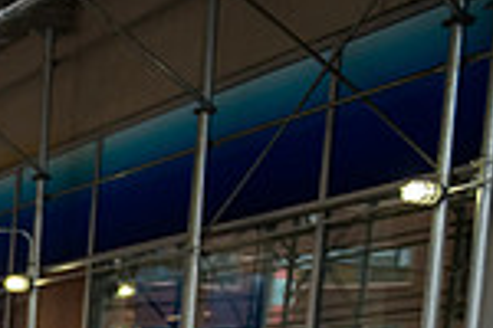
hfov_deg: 17.3
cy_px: 618
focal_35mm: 93
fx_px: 1273
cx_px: -431
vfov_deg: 13.1
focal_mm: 24
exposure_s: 1/400
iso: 800
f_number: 3.2
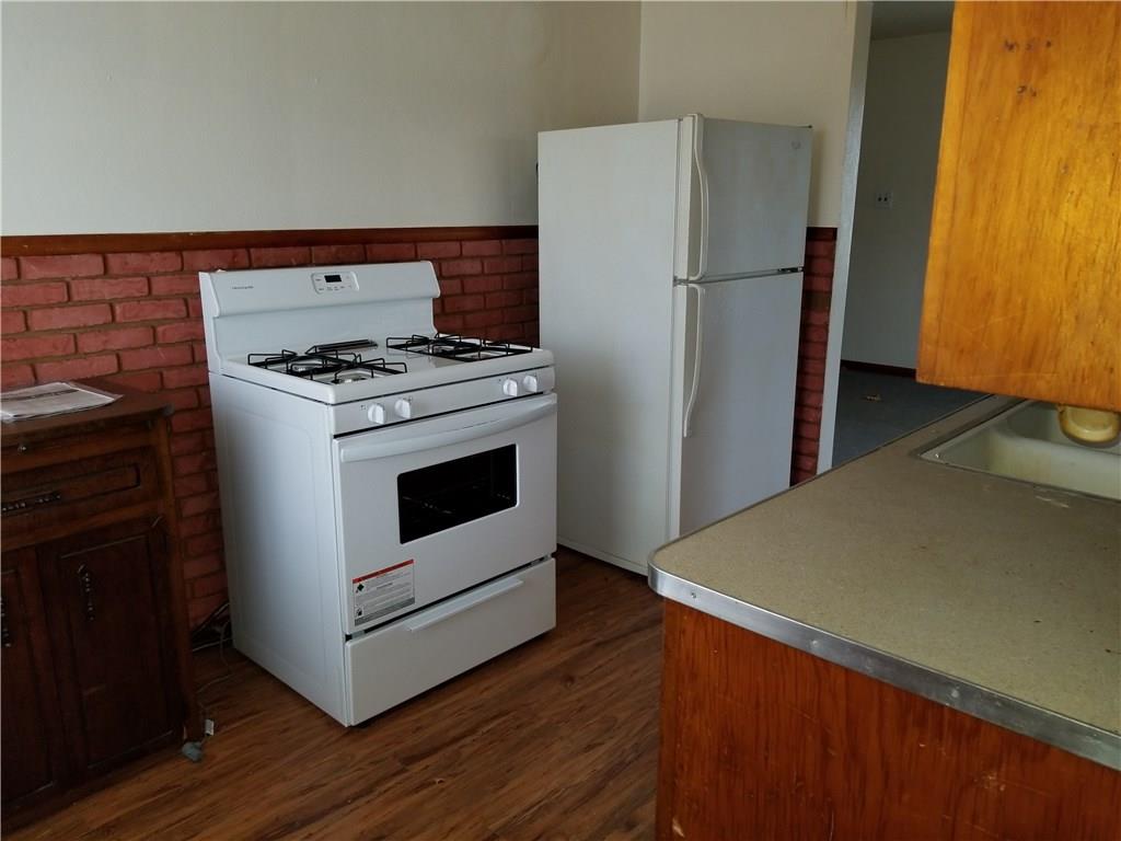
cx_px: 560
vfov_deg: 53.1
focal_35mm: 26
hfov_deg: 67.3
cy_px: 420
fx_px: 842
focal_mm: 4.25
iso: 100
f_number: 1.7
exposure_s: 1/25
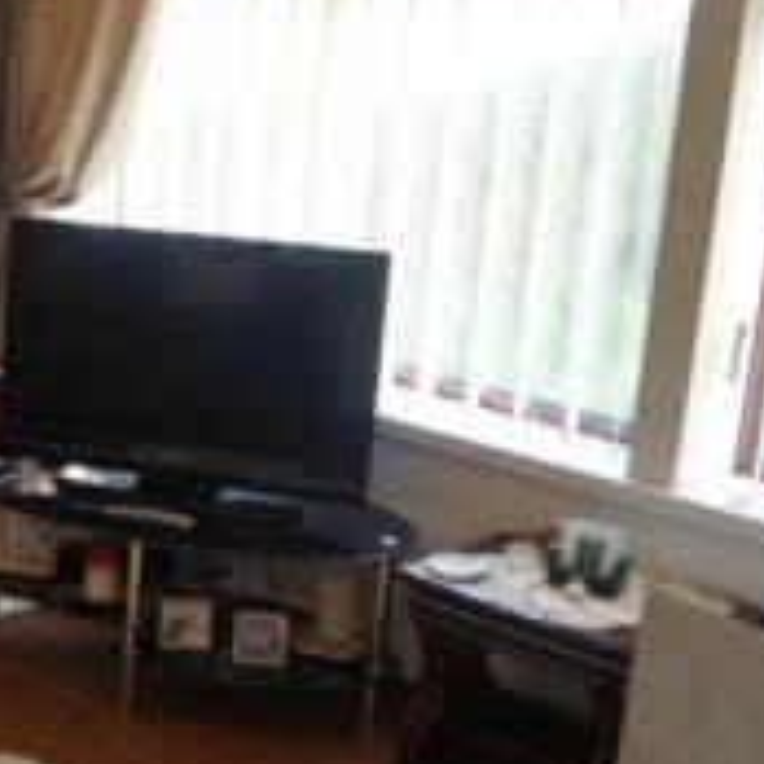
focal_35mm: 77
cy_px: 490
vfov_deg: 22.4
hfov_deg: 20.8
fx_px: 1923
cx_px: -189
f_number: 4
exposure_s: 1/60
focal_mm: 16
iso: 160
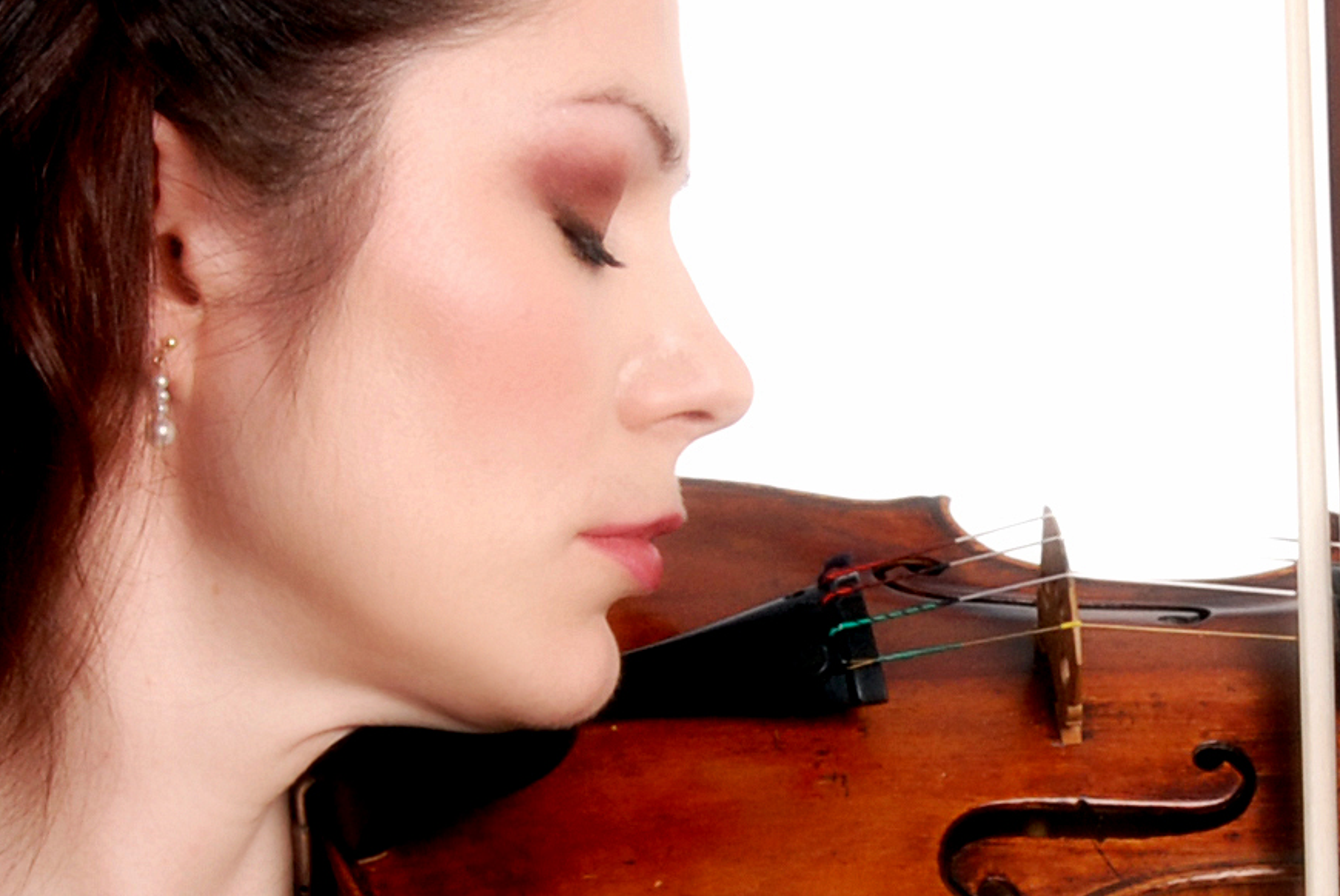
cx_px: 1037
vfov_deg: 7.3
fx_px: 6967
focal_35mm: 187
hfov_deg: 11.0
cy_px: 773
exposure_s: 1/125
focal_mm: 28
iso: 200
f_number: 14
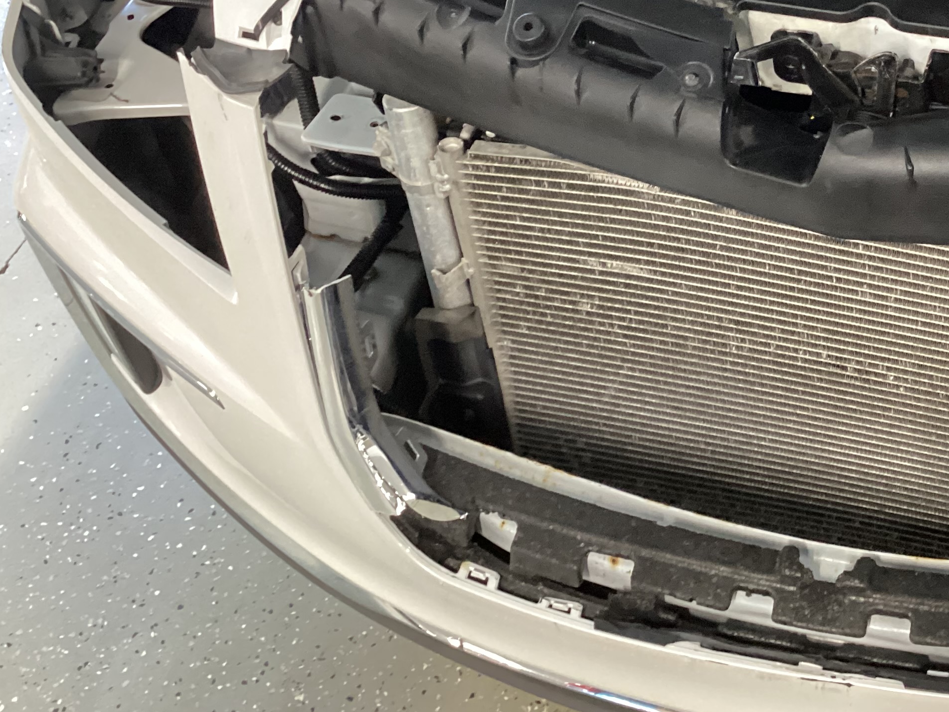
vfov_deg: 27.3
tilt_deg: -47.4
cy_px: 210
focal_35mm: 53
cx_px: 764
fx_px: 1453
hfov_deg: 35.0
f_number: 2.4
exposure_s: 1/25
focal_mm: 3.3
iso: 400
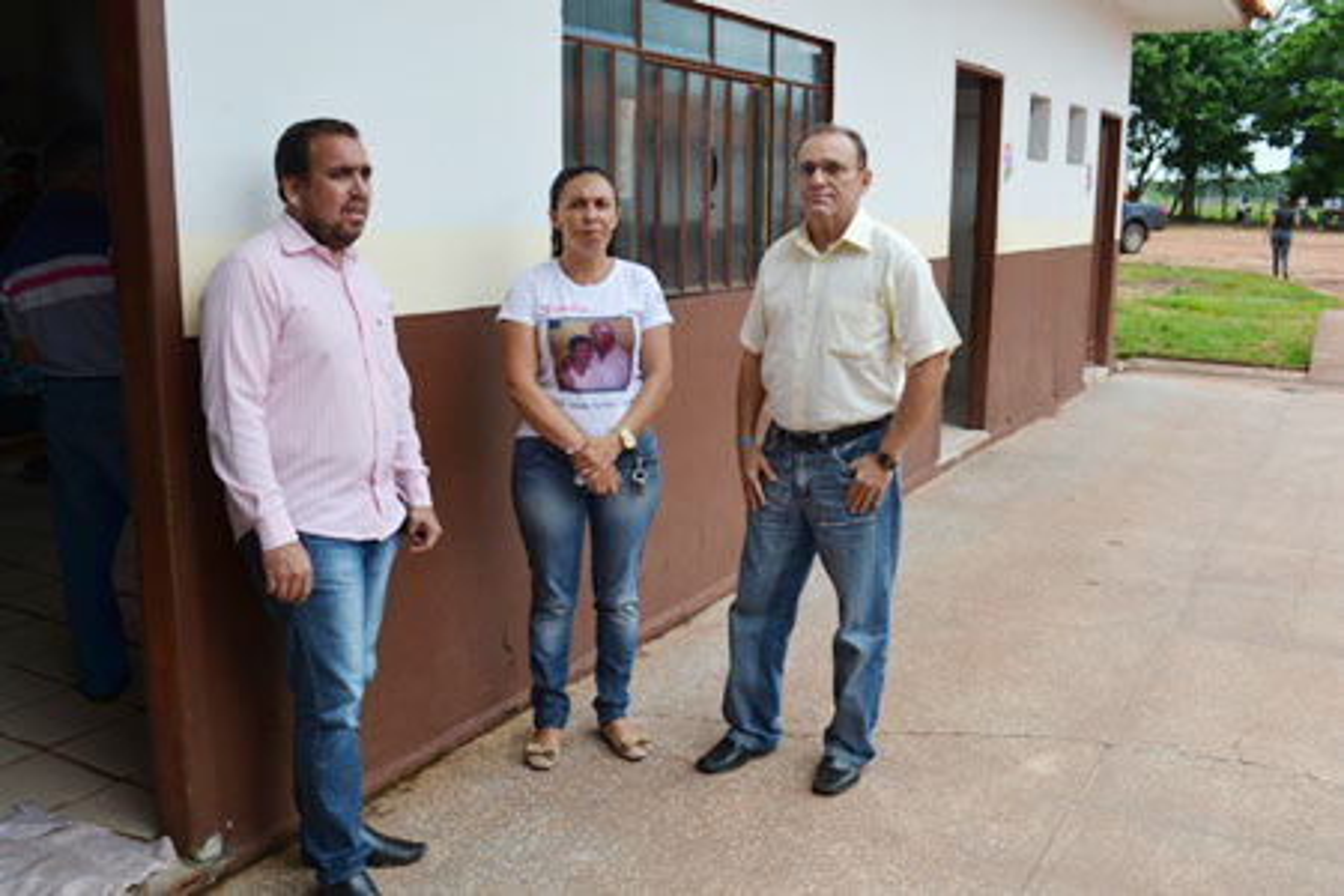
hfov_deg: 57.2
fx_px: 1232
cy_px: 448
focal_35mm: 33
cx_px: 672
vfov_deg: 40.0
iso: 100
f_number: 6.3
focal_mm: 22
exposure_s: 1/160
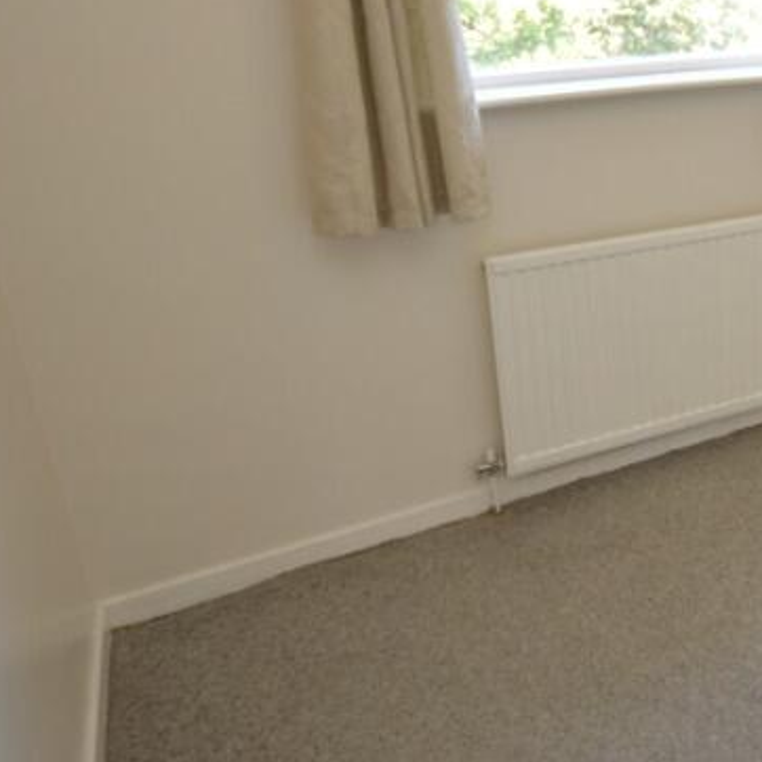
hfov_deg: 38.8
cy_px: 270
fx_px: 897
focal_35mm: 36
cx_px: 817
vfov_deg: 45.5
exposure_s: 1/80
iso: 400
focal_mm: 10
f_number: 4
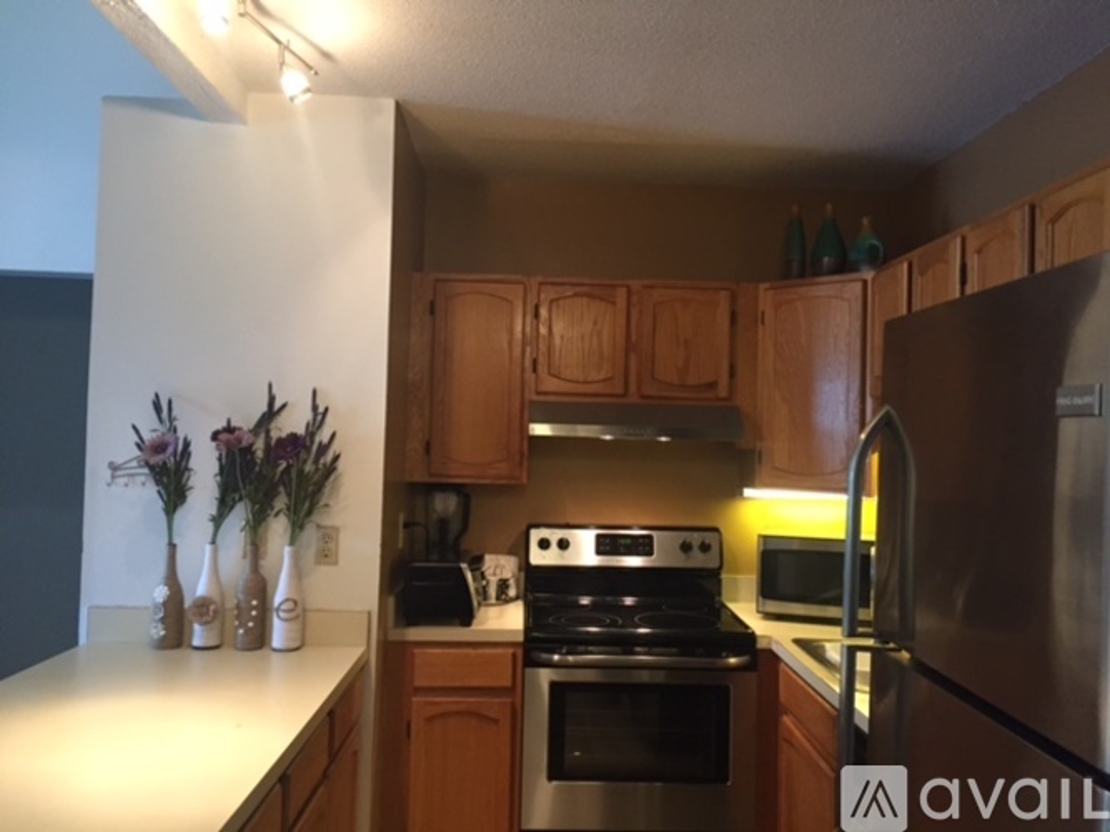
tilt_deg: +2.8
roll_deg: -1.6
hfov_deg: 61.7
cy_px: 416
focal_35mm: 29
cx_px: 555
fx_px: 930
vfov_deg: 48.2
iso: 160
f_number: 2.2
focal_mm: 4.15
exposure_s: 1/30
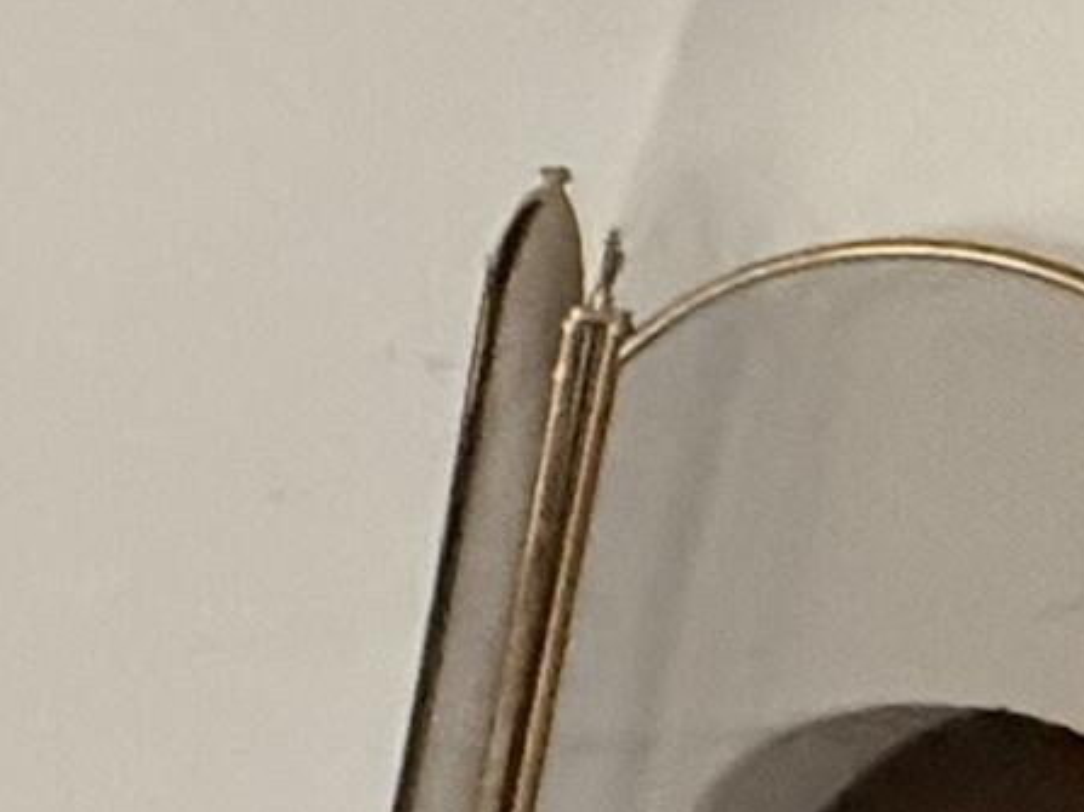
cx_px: -1739
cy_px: 487
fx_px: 2943
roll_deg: +1.9
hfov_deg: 13.2
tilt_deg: -12.9
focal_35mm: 94
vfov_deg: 15.7
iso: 640
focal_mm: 2.22
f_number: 2.2
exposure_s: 1/60
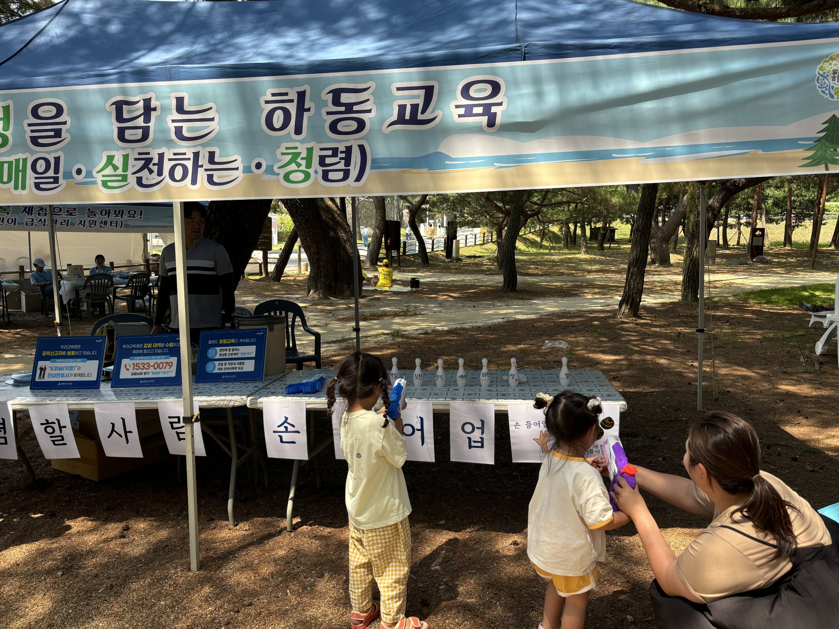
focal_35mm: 26
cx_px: 420
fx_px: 630
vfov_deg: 53.1
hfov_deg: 67.3
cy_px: 314
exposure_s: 1/588
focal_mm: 5.96
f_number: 1.6
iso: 50
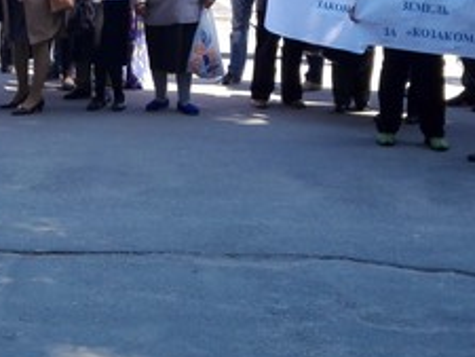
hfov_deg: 23.0
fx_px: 1153
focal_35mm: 84
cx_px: 99
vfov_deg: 17.6
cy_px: 198
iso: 100
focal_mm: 3.68
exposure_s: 1/197
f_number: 2
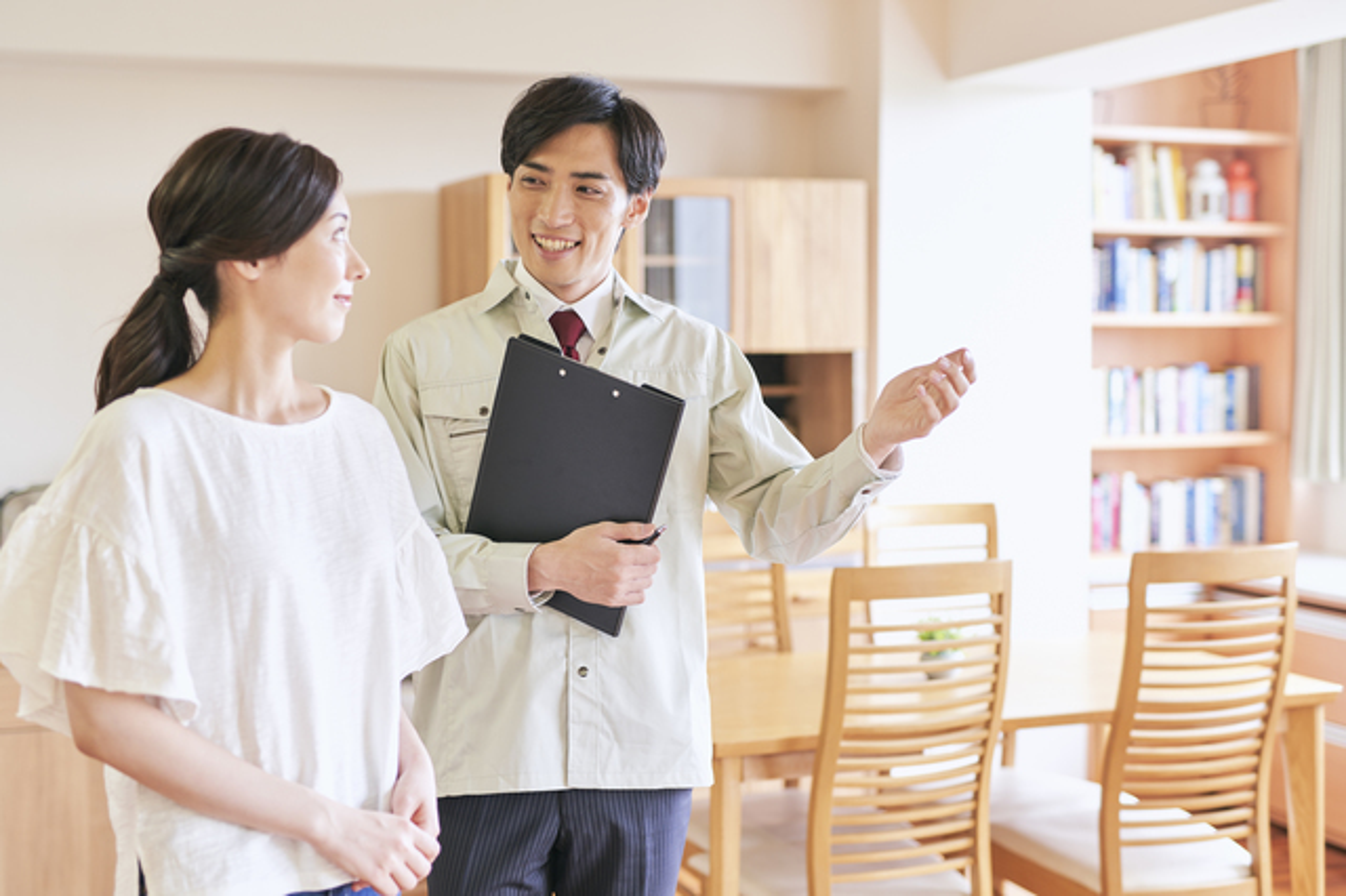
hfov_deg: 39.6
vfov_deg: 27.0
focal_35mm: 50
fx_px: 1868
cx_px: 673
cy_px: 448
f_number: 2
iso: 200
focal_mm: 50
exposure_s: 1/60
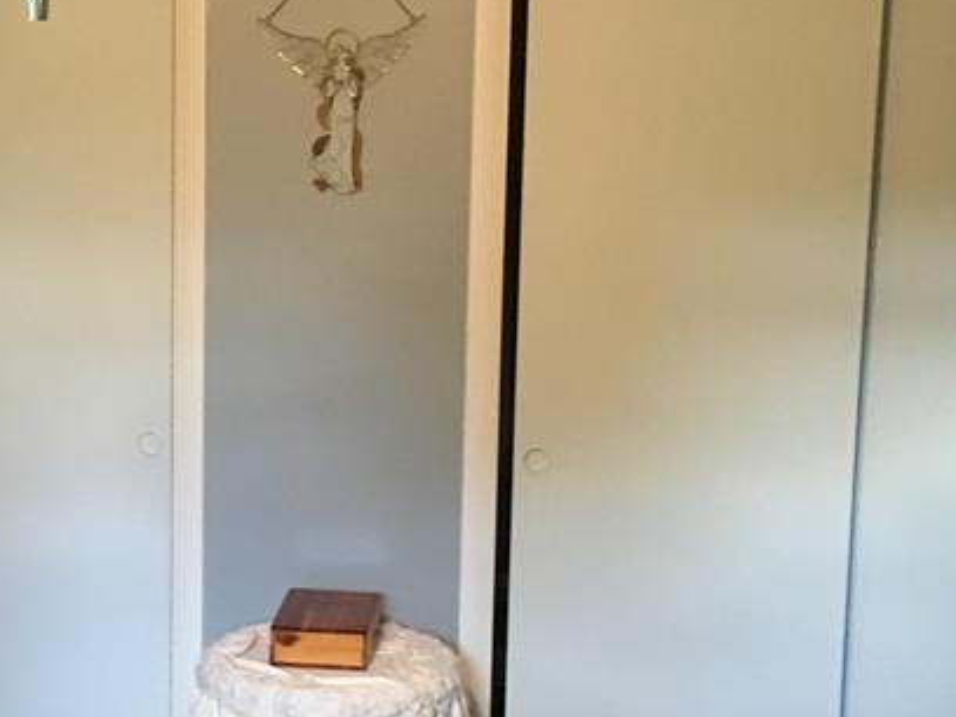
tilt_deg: -9.2
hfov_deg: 26.5
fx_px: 2015
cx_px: 301
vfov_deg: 20.1
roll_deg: -0.9
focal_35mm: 73
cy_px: 397
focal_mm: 4.15
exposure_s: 1/15
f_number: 2.2
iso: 250
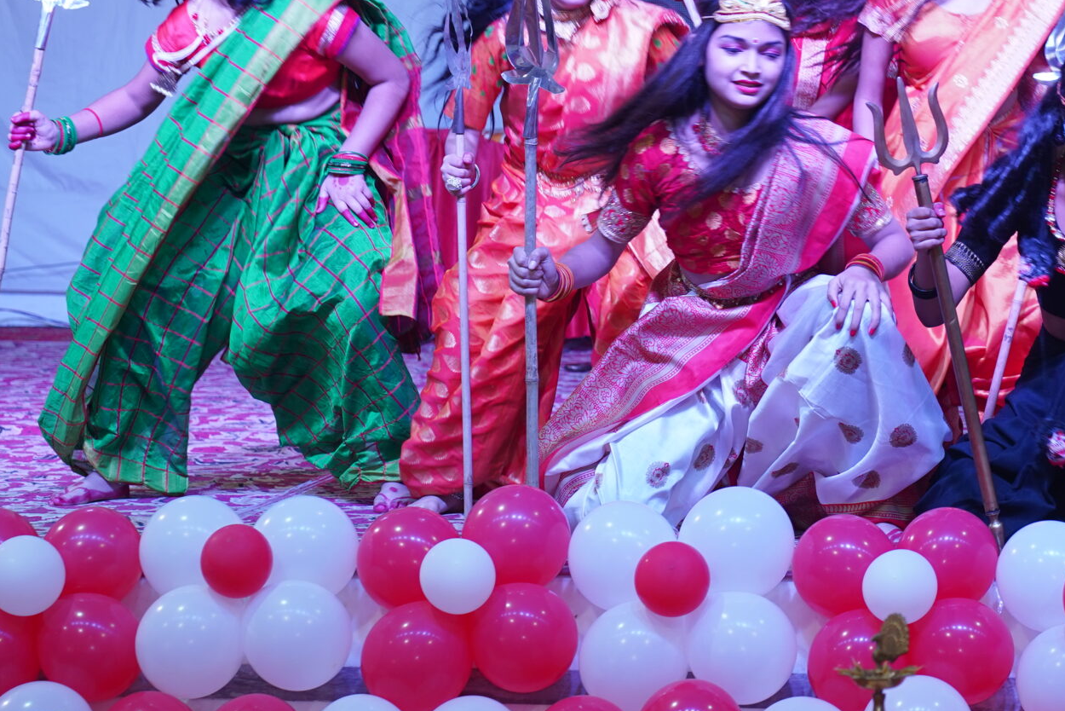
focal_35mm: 129
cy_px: 22
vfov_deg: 10.6
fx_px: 3817
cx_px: 912
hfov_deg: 15.7
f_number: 3.5
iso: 400
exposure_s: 1/160
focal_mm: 63
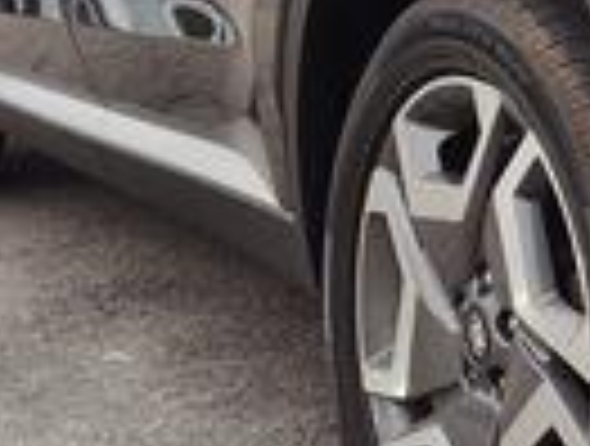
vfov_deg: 12.8
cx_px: 1004
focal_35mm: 112
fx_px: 1914
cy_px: -153
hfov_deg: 15.5
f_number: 1.88
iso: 100
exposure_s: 1/174
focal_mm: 5.56
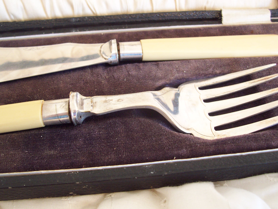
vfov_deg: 38.7
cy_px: 104
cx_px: 139
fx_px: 297
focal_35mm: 37
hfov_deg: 50.1
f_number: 2.8
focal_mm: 5.6
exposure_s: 1/15
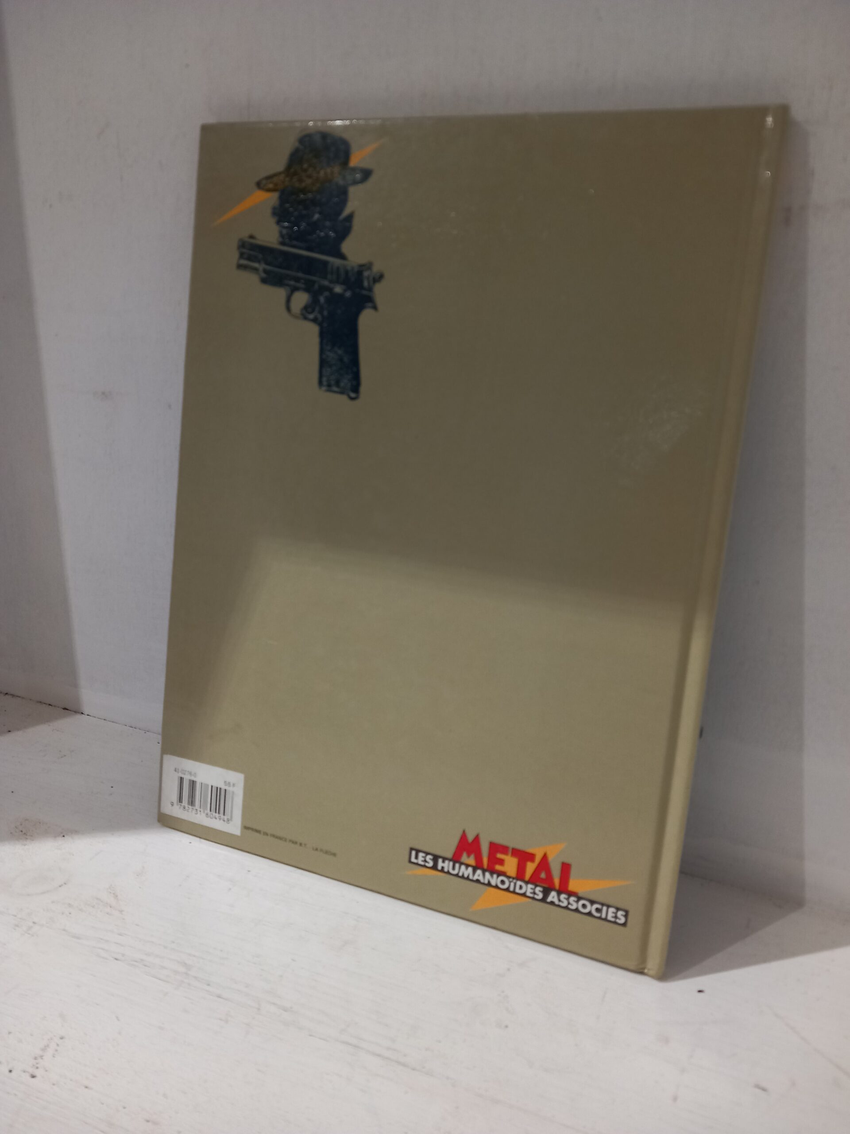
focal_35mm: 27
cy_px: 567
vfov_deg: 65.3
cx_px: 425
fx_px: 884
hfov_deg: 51.4
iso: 200
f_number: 1.8
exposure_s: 1/25
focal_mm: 4
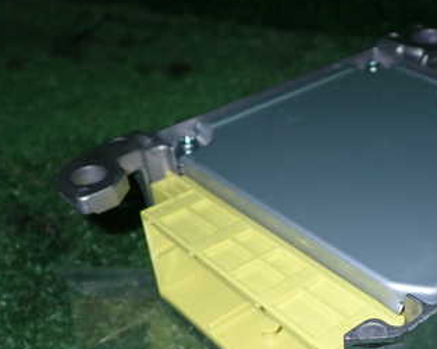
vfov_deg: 27.0
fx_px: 724
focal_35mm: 56
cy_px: 227
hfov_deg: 32.6
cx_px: 356
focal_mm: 5.4
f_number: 6.3
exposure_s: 1/30
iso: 200
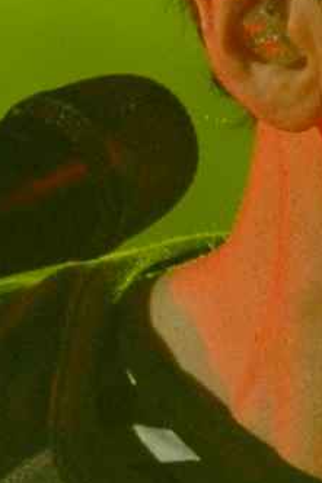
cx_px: 337
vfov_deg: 1.1
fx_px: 24651
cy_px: 758
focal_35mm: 1836
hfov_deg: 0.7
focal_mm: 135
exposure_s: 1/160
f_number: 2.8
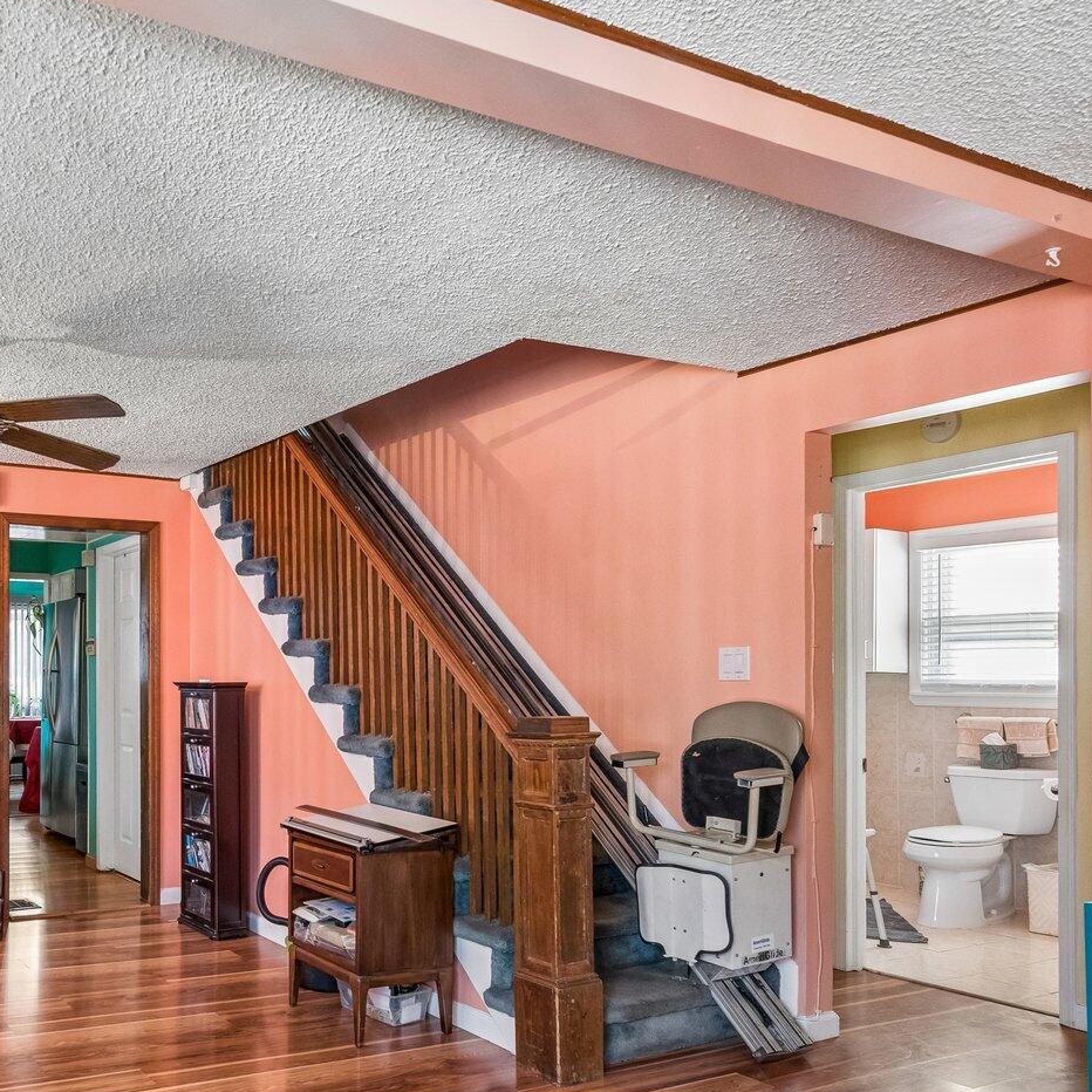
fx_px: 999
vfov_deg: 57.2
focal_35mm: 28
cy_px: 610
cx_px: 179
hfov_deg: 52.6
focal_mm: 15
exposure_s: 1/25
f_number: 7.1
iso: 1000
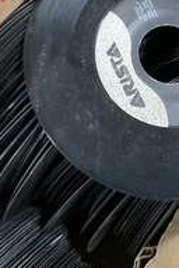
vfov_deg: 31.3
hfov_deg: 21.1
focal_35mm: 63
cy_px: 63
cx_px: 158
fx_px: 470
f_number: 1.8
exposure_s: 1/30
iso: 400
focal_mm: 3
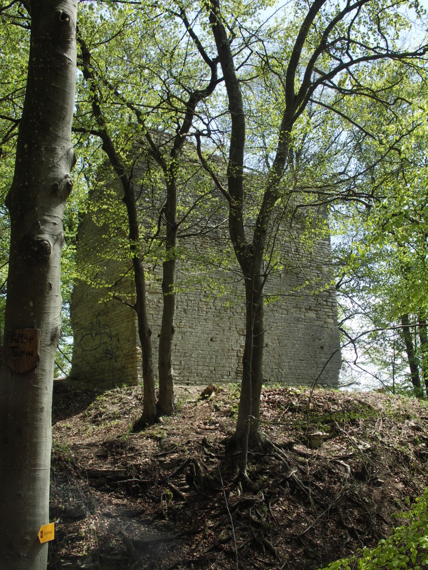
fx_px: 725
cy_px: 285
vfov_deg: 42.9
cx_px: 214
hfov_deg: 32.9
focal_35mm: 44
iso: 100
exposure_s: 1/160
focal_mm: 11.4
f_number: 6.3
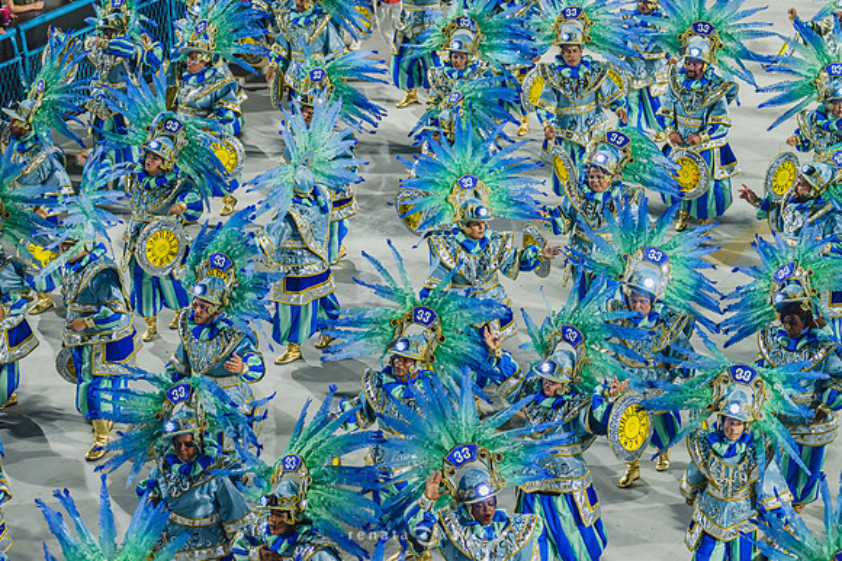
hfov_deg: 15.8
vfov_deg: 10.6
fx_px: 3041
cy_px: 280
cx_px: 421
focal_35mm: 130
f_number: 5
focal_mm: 130
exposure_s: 1/320
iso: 1600
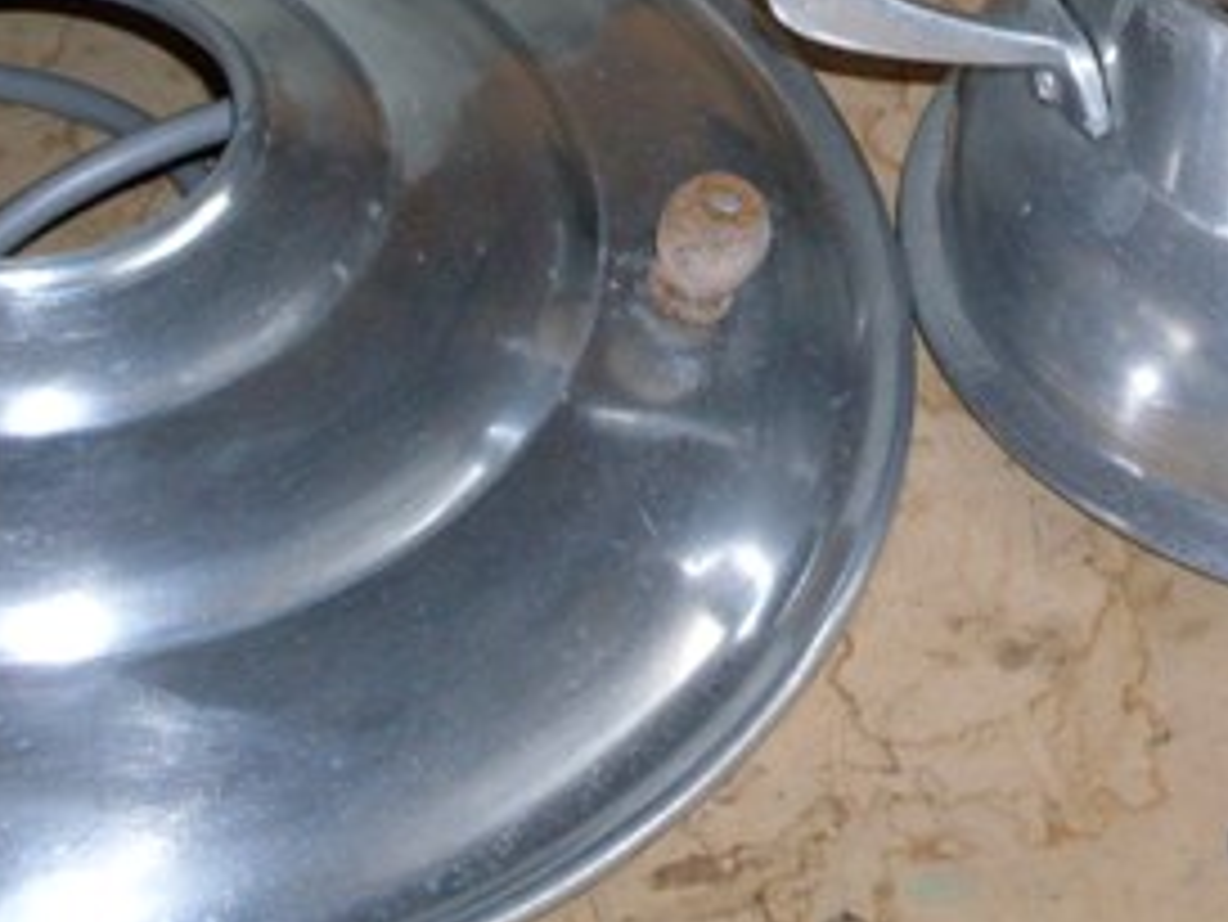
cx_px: 1134
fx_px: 3549
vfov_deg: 14.2
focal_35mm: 100
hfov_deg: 19.2
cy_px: -268
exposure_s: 1/45
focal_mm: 6.3
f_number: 2.8
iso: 100
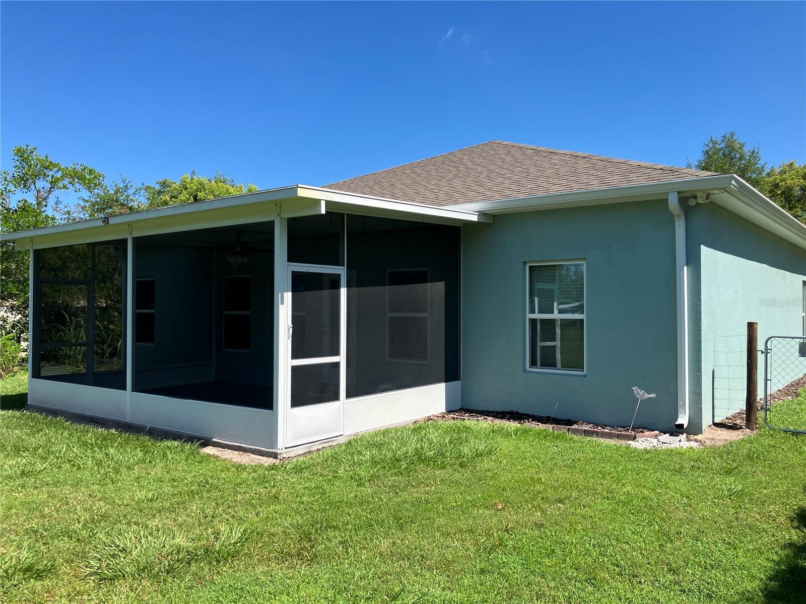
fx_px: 652
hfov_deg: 63.4
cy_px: 302
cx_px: 403
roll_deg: +1.6
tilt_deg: +1.4
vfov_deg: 49.7
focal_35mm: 28
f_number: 1.8
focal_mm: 3.99
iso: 32
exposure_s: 1/1350
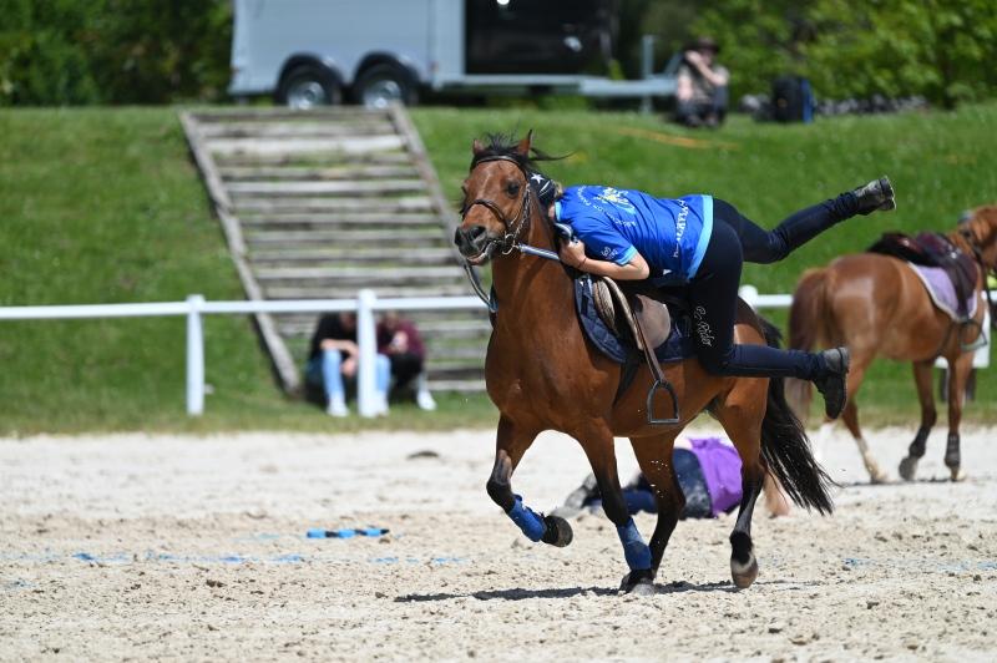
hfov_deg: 6.9
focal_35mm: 300
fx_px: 8301
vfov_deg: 4.6
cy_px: 332
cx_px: 498
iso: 220
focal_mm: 300
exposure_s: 1/1250
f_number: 5.3
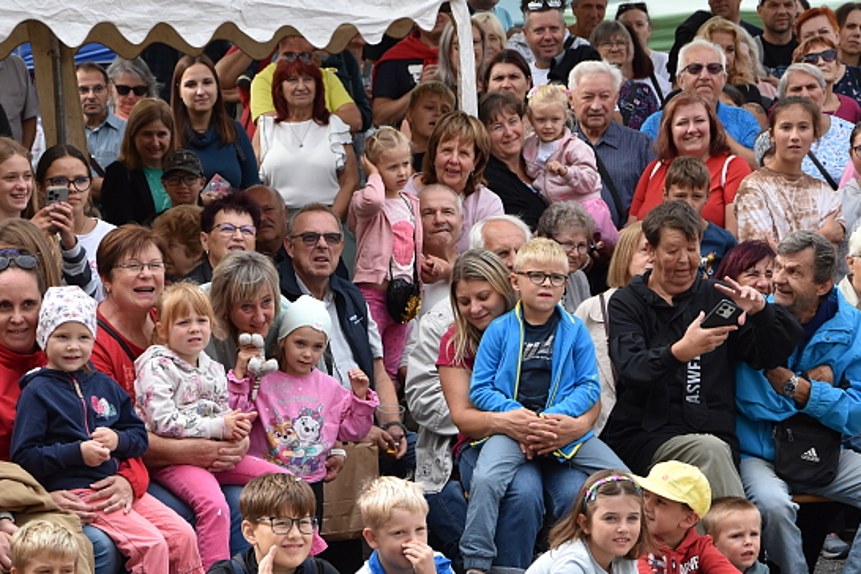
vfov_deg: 8.3
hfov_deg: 12.5
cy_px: 404
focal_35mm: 165
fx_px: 3940
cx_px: 438
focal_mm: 75
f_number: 5.3
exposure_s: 1/1000
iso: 720
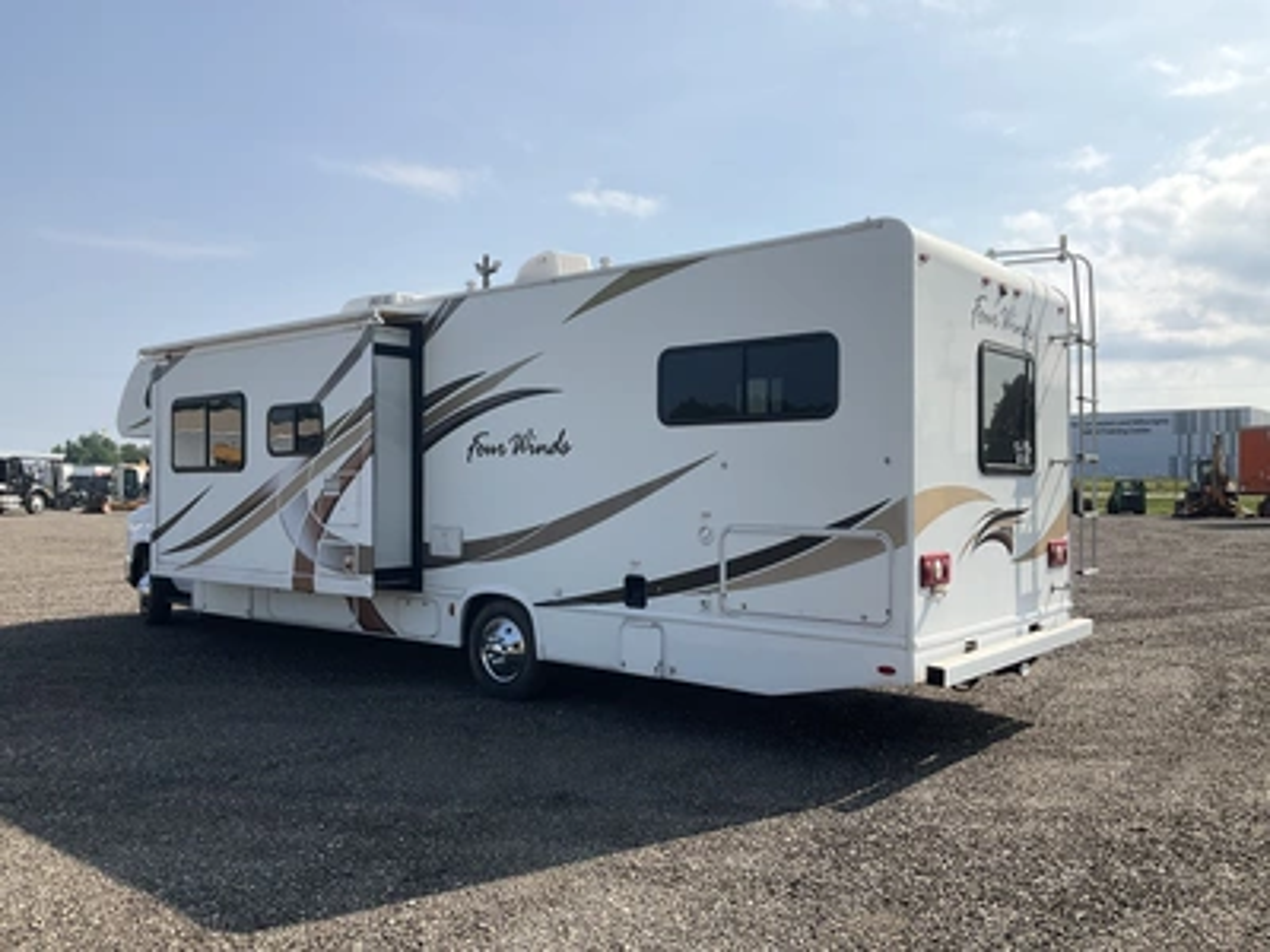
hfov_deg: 61.7
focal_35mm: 29
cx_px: 635
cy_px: 476
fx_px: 1064
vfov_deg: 48.2
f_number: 1.8
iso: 25
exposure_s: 1/2538
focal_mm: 3
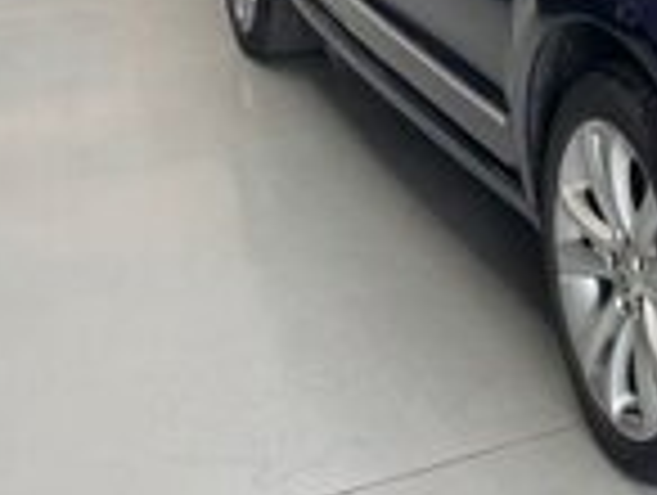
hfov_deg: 21.4
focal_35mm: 80
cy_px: -40
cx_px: 918
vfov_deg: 17.9
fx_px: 1521
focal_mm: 6.76
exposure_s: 1/138
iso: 50
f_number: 1.78
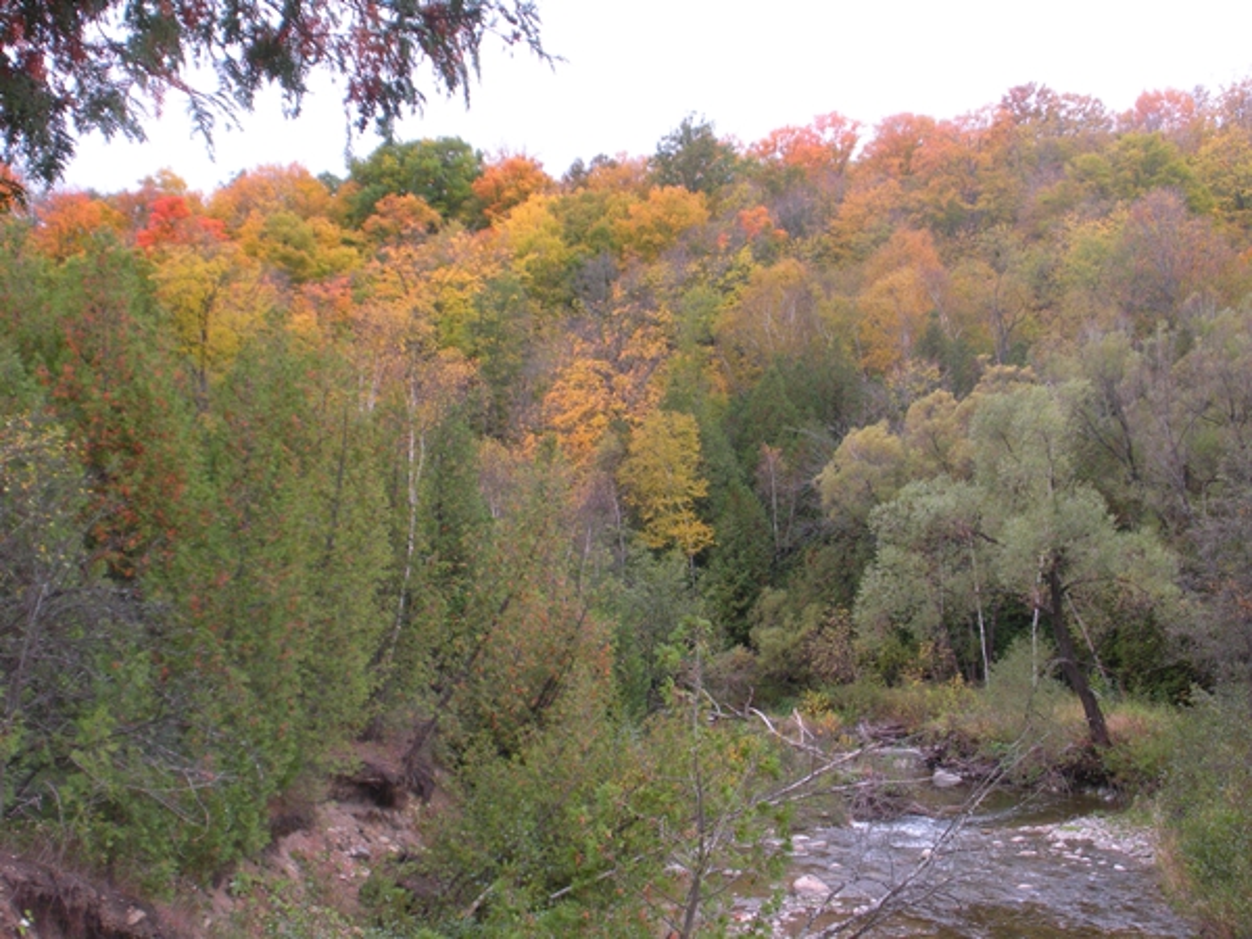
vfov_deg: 28.0
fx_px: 1881
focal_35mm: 52
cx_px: 626
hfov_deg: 36.8
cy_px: 470
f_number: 4.4
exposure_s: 1/120
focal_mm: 9.1
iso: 169
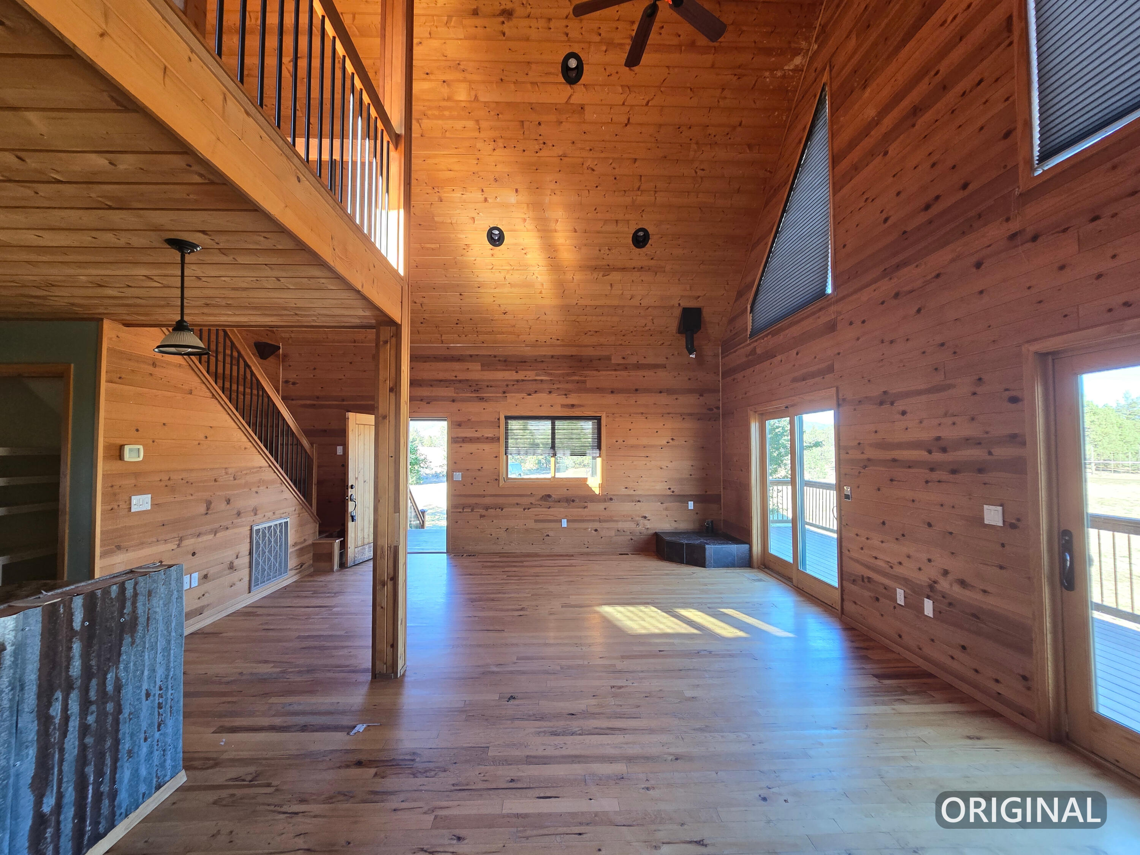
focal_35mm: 13
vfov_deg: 89.9
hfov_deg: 106.2
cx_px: 570
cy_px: 428
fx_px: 428
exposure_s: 1/60
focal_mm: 2.2
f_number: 2.2
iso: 125
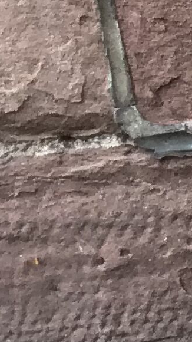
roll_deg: -0.9
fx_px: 1721
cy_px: 531
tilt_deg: -32.5
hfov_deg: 5.5
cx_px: 809
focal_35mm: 190
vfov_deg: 10.9
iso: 25
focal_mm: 3.3
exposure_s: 1/100
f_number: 2.4
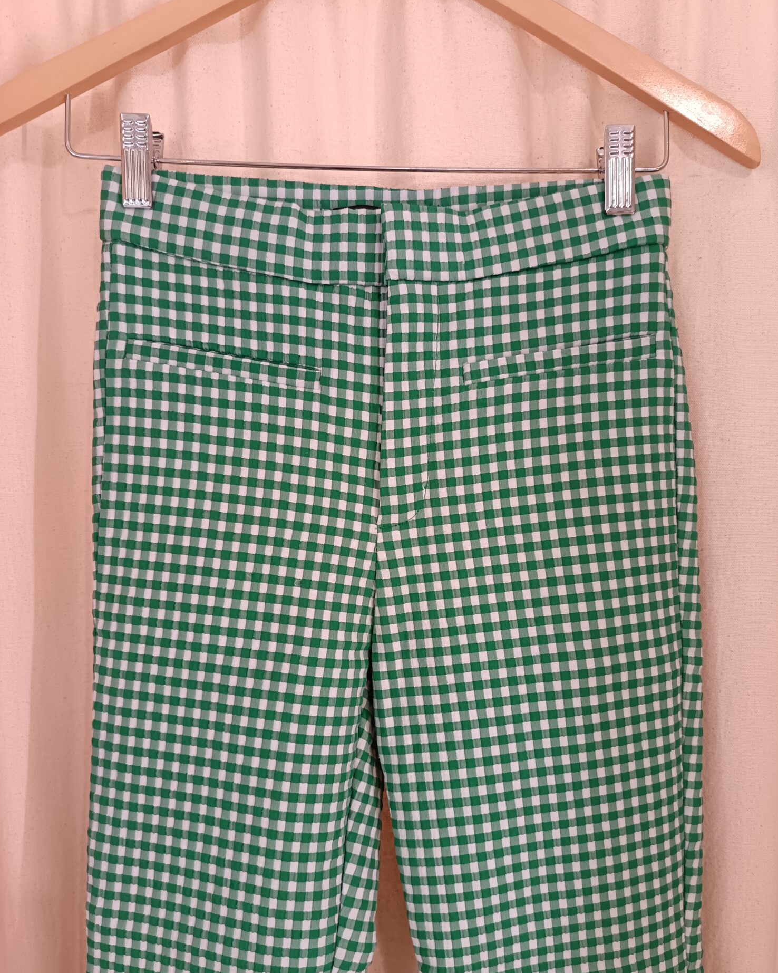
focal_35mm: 26
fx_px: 748
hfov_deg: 54.9
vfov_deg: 65.9
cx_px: 396
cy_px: 530
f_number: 1.75
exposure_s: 1/30
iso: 898
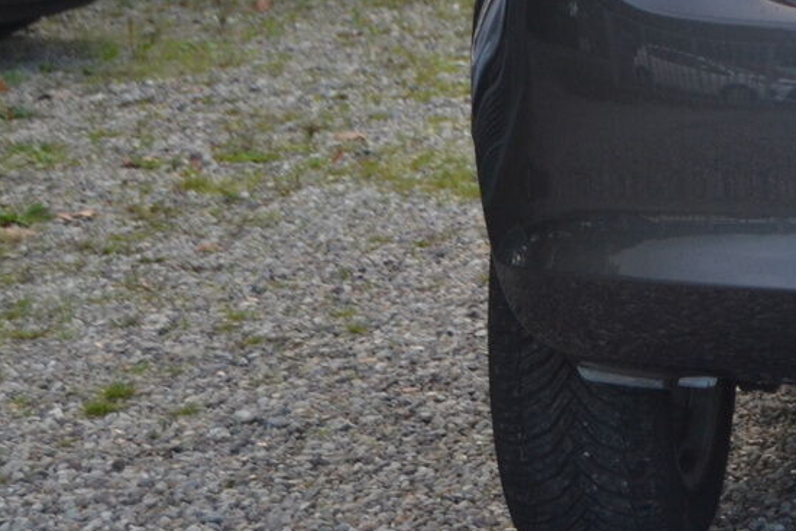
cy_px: -155
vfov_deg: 7.6
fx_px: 3937
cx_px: 1269
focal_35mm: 178
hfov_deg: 11.0
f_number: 5.6
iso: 160
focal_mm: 34
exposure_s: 1/125
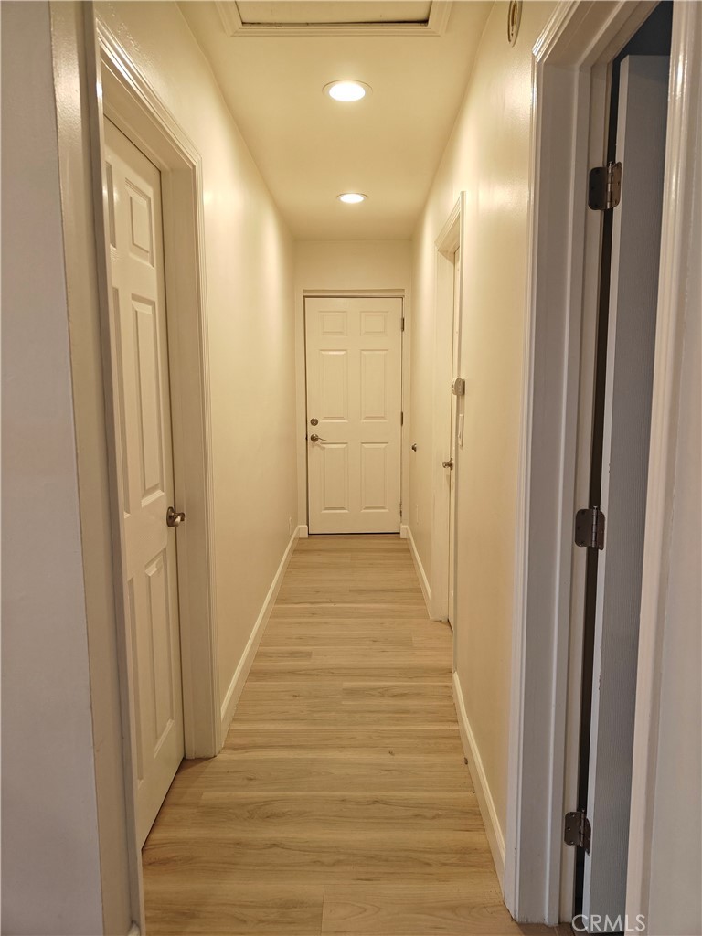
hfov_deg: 56.8
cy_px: 468
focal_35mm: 24
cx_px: 351
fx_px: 649
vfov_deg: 71.6
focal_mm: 5.59
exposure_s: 1/120
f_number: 1.8
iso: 200
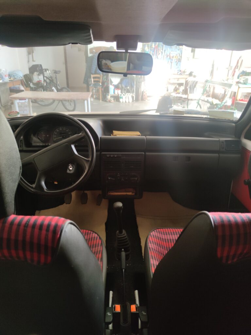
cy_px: 168
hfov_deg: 56.8
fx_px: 232
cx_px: 126
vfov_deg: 71.6
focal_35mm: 24
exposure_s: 1/60
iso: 289
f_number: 1.69
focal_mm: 6.72
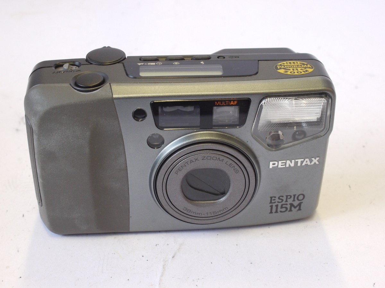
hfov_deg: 32.2
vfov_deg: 24.4
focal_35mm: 60
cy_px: 144
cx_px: 192
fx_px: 667
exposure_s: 1/40
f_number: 9
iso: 800
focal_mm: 30
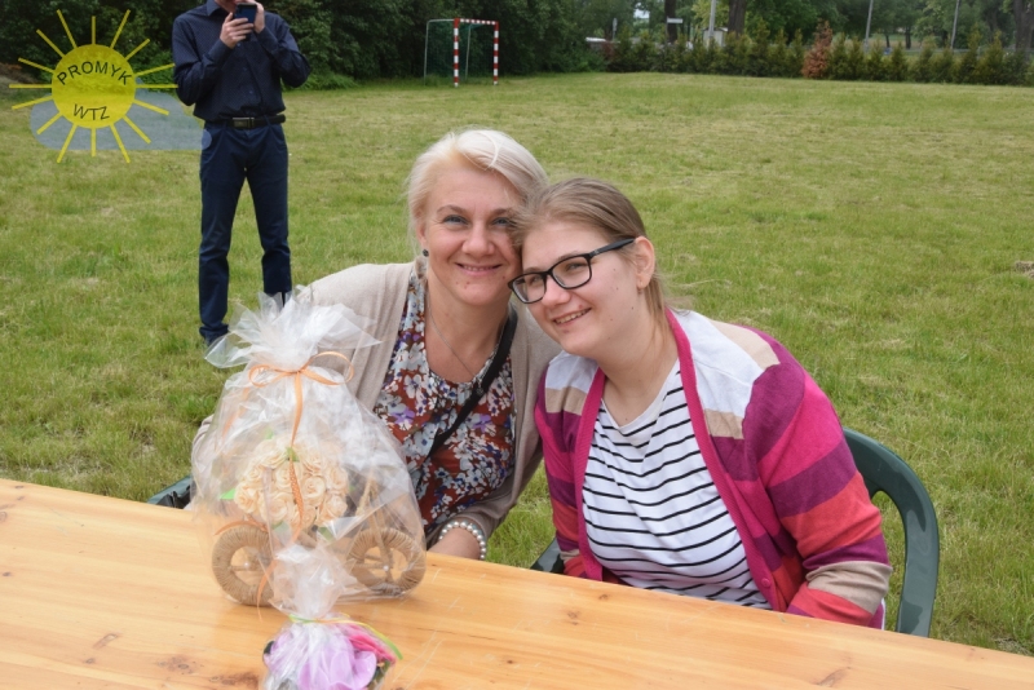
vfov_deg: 34.2
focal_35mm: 39
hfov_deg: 49.5
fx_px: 1121
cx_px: 517
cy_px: 345
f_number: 13
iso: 800
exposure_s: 1/640
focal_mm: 26
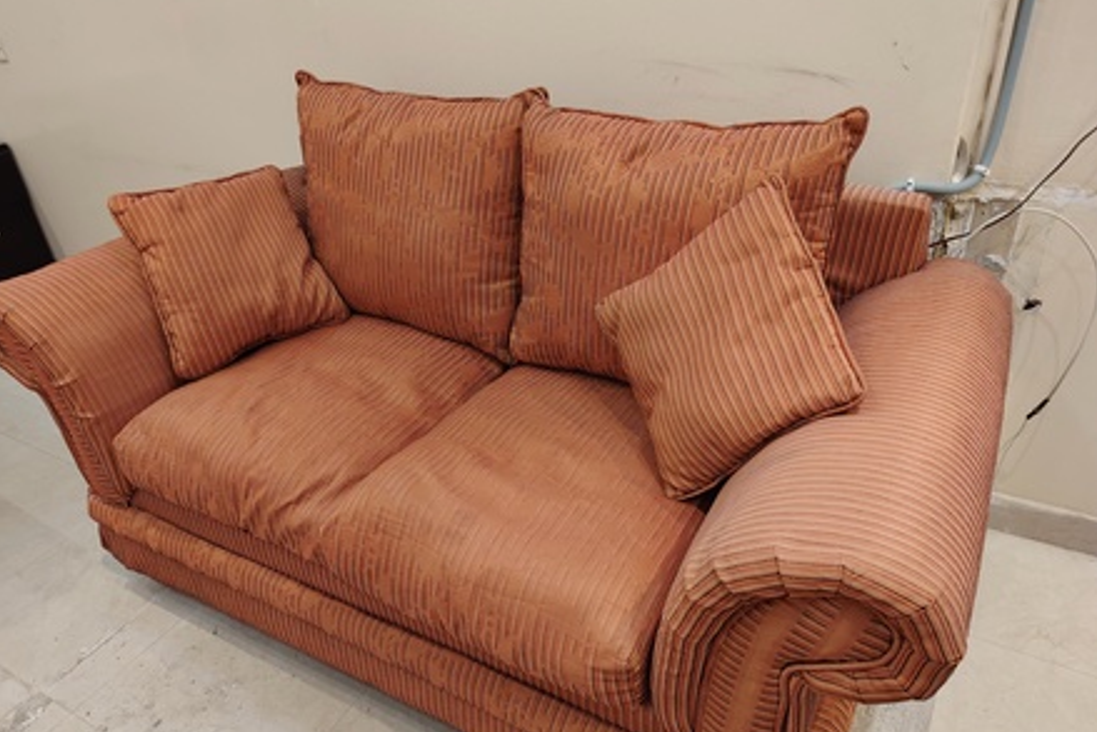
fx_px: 792
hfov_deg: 69.4
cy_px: 391
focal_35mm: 26
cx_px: 546
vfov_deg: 49.6
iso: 981
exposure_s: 1/25
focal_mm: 5.25
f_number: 1.75
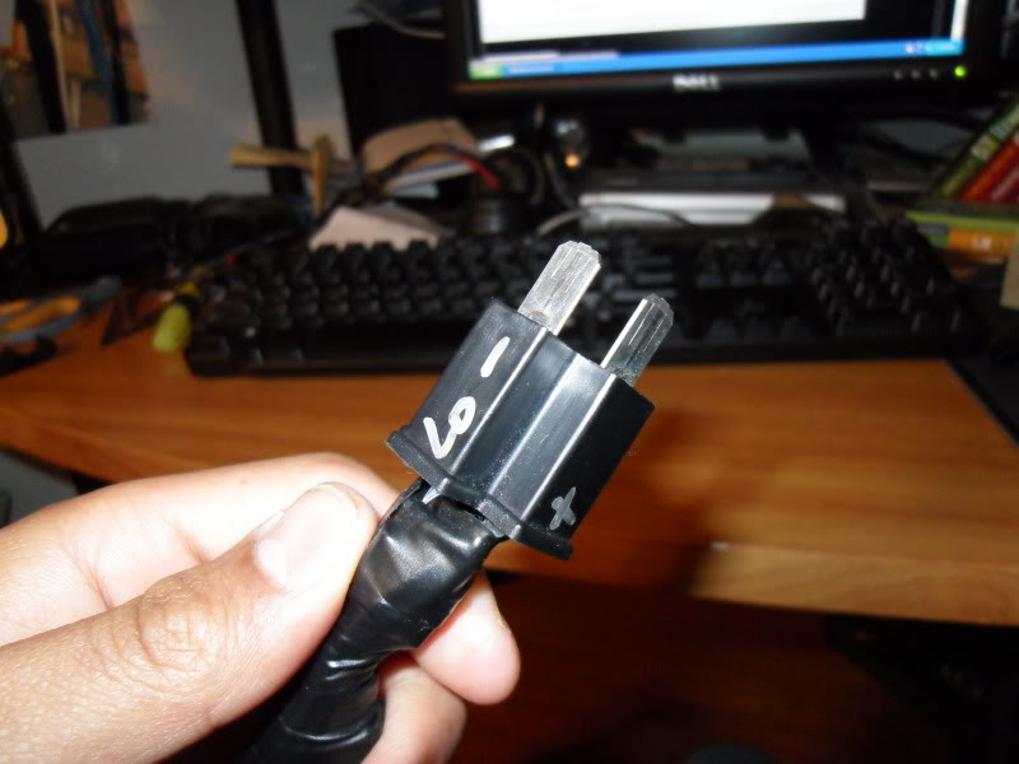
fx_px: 824
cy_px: 382
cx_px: 510
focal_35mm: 28
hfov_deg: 63.4
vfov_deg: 49.7
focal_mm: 5
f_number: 3
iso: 400
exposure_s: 1/45
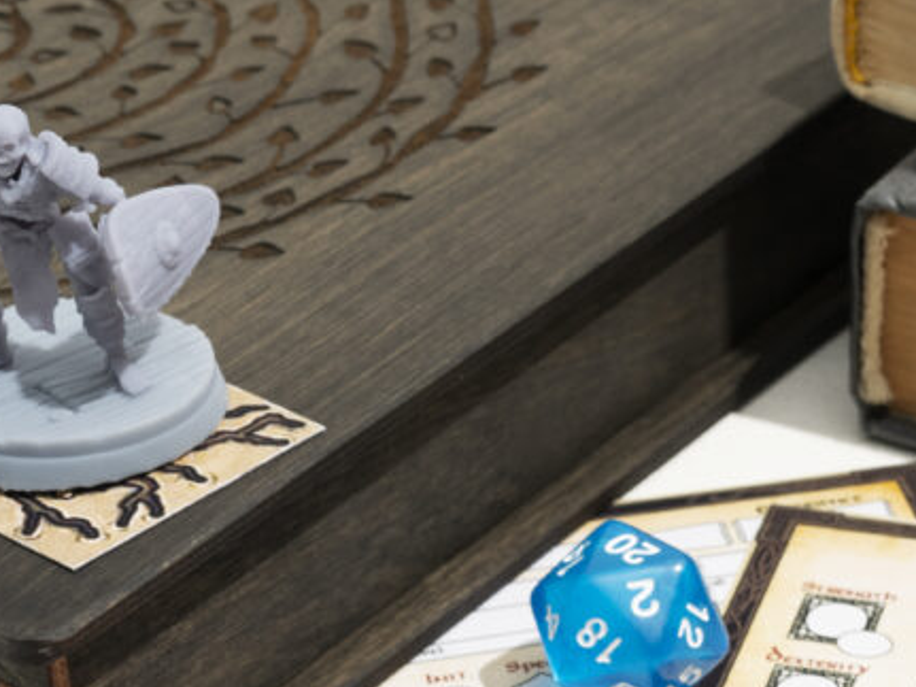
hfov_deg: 16.0
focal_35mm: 121
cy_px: 705
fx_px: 3201
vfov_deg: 12.1
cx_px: 871
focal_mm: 35
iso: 250
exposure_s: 1/100
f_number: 10
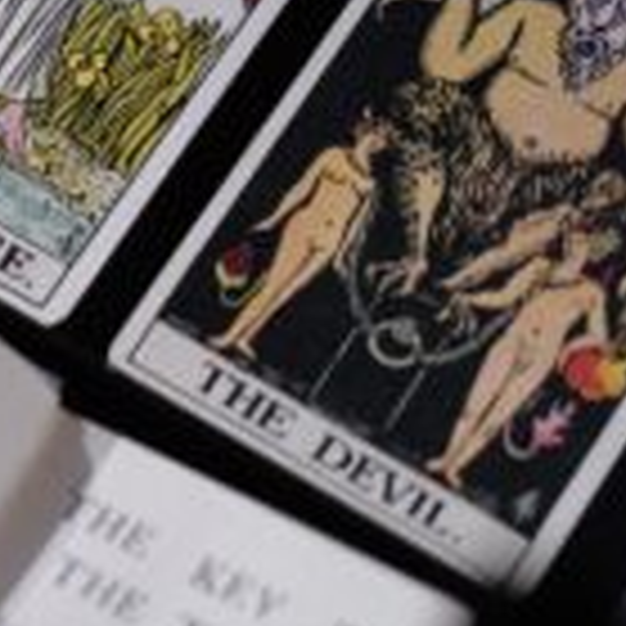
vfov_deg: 8.6
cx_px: -856
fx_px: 4133
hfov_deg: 8.0
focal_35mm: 202
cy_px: 2
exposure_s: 1/80
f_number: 2
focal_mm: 43
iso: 2000
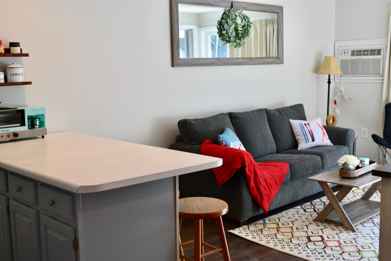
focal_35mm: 44
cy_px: 130
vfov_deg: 30.8
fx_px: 472
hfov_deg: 45.0
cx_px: 196
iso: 400
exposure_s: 1/30
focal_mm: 29
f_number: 7.1
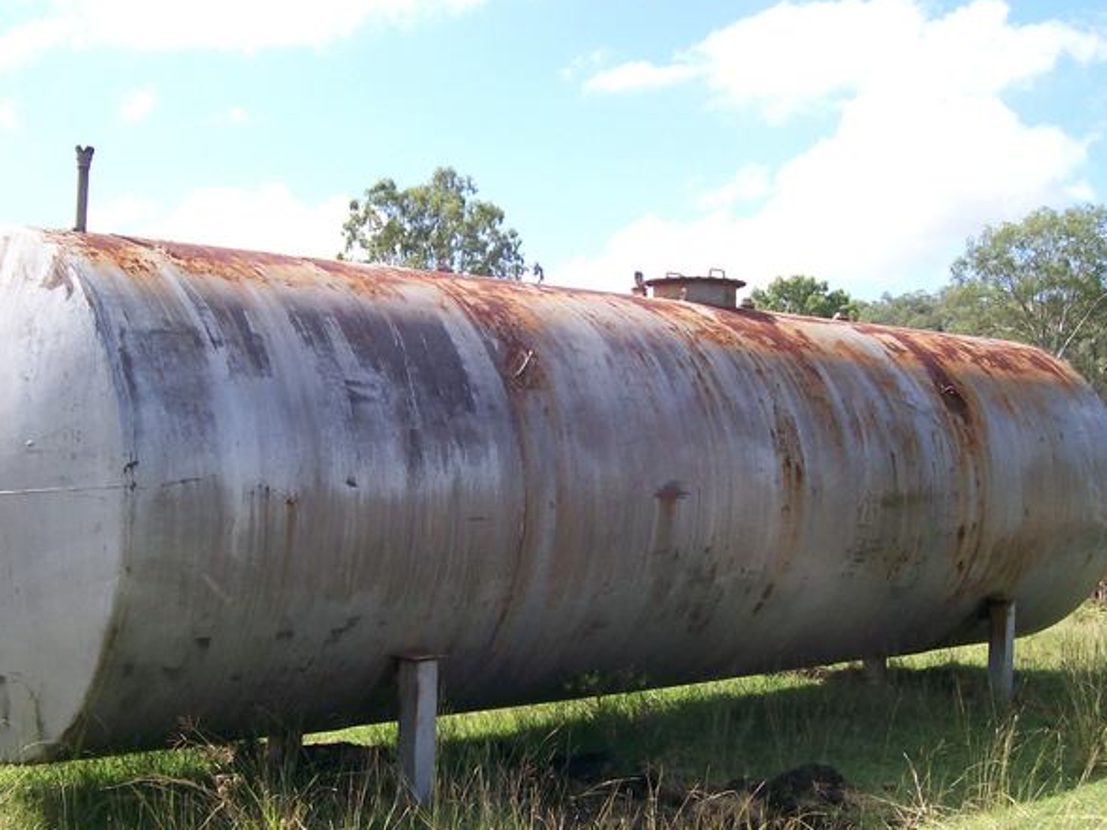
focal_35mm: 49
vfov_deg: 29.5
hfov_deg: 38.9
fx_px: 1567
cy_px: 542
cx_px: 495
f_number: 2.7
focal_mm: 6
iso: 80
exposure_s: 1/826
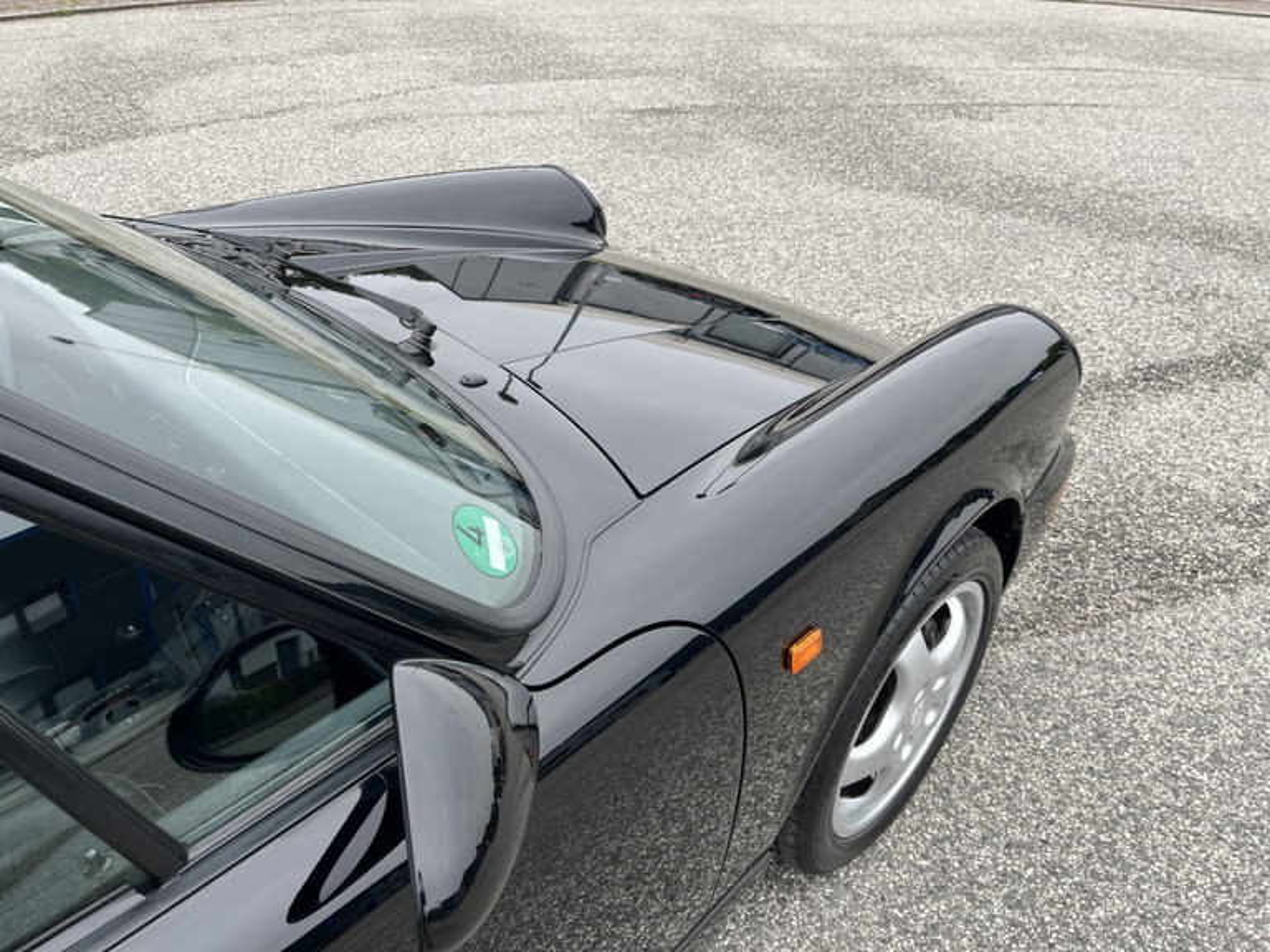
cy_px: 476
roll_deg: -1.6
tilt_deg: -32.8
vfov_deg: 53.1
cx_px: 635
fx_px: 954
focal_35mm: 26
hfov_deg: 67.3
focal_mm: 5.1
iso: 40
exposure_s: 1/154
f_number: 1.6
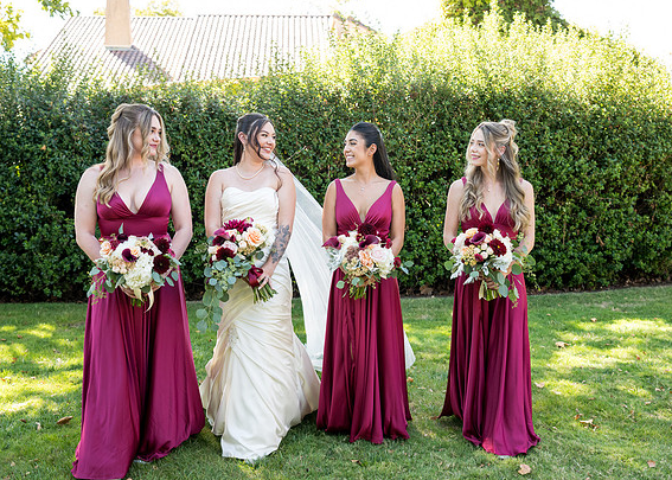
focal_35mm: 43
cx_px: 346
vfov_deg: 32.6
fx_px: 821
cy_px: 207
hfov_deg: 44.5
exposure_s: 1/320
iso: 640
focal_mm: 35
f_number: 4
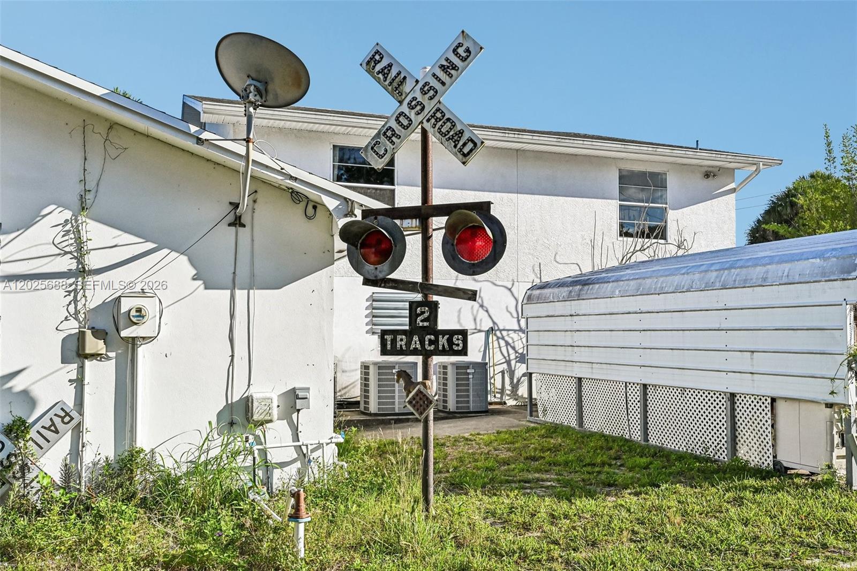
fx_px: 714
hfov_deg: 61.9
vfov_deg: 43.6
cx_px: 428
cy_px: 286
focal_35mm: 30
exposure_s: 1/5000
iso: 1250
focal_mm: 30
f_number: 8
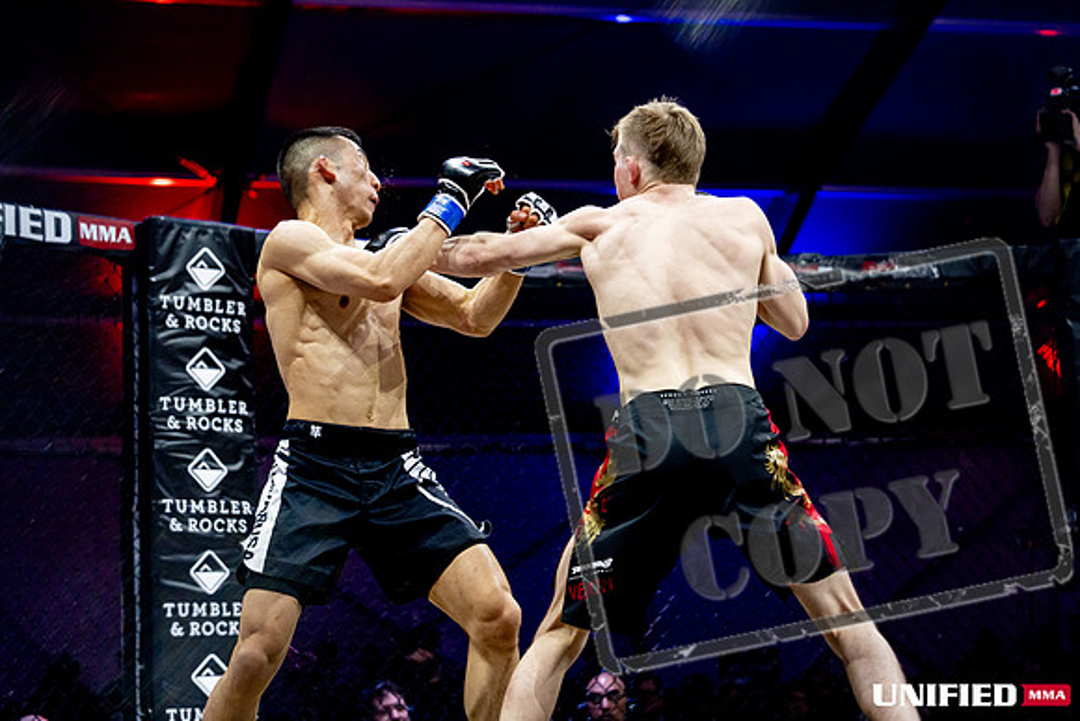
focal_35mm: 80
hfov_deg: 25.2
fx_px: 2412
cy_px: 324
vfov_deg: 17.0
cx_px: 609
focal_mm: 70
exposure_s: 1/1250
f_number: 2.8
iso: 3200
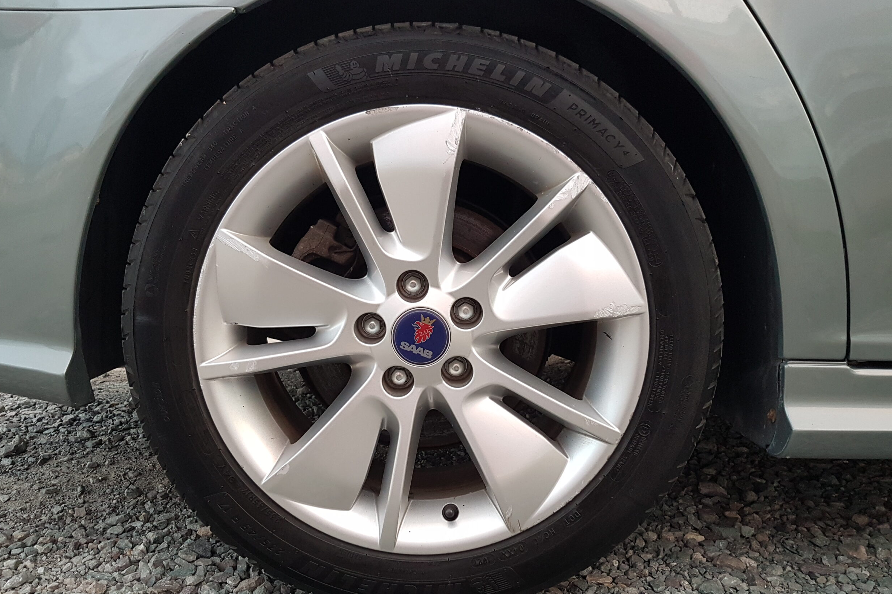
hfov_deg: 65.5
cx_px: 440
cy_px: 317
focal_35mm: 28
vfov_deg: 46.4
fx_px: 694
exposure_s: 1/50
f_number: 1.7
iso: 125
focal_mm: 4.2
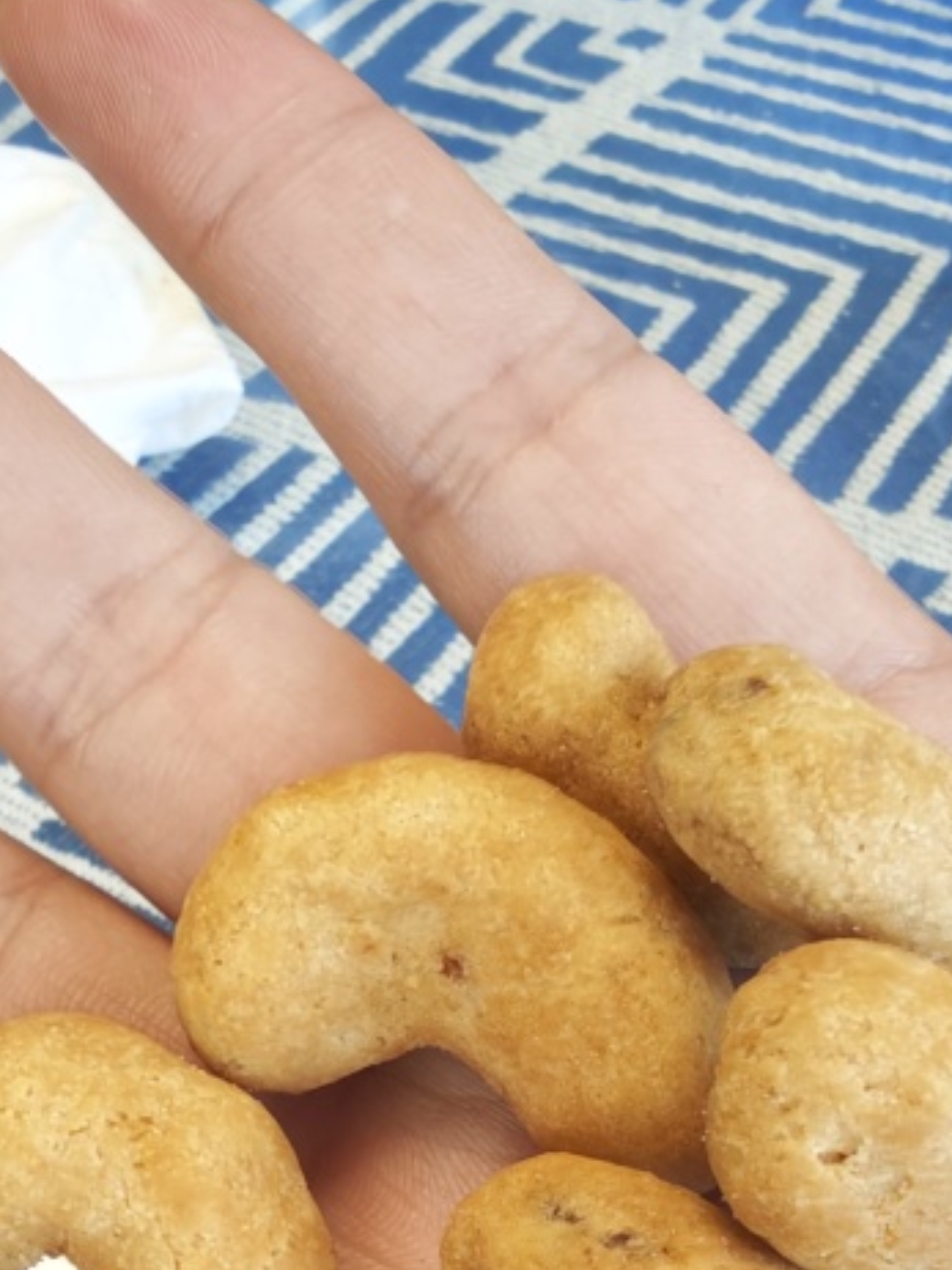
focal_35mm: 53
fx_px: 1944
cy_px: 1055
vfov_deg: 34.8
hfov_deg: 27.5
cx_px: 439
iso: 500
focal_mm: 2.13
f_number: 2.2
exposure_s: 1/50
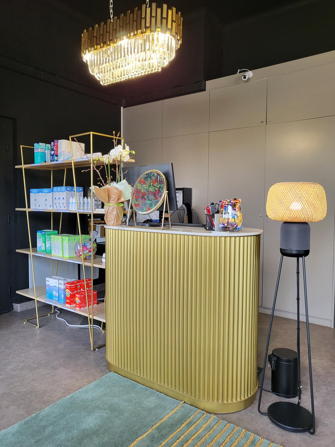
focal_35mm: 26
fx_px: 335
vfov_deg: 67.3
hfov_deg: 53.1
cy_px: 224
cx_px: 168
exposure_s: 1/100
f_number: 1.8
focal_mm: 4.25
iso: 125
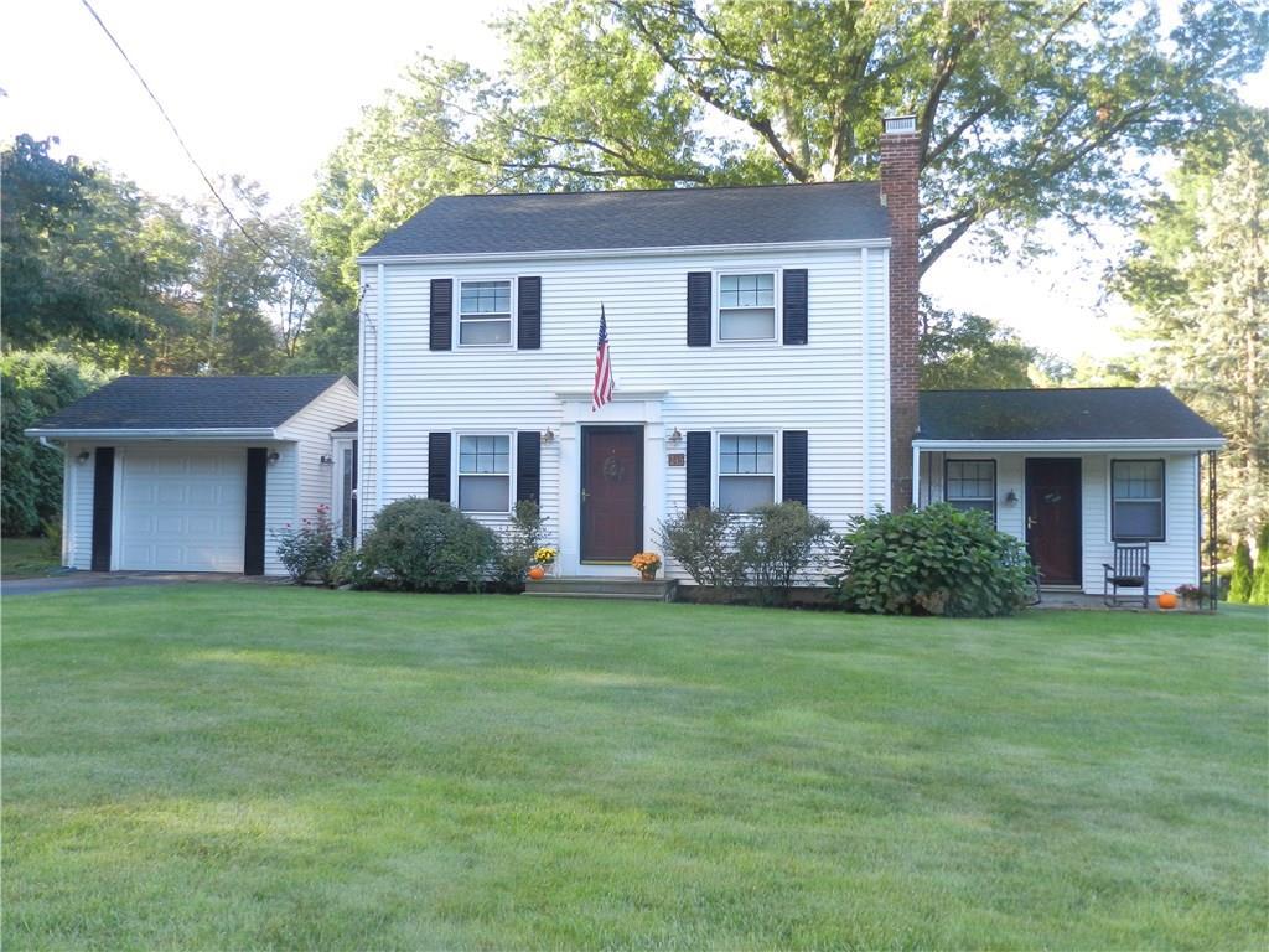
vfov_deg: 44.2
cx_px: 634
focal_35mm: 32
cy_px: 476
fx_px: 1173
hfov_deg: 56.8
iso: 220
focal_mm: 5.6
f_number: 3.7
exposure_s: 1/125
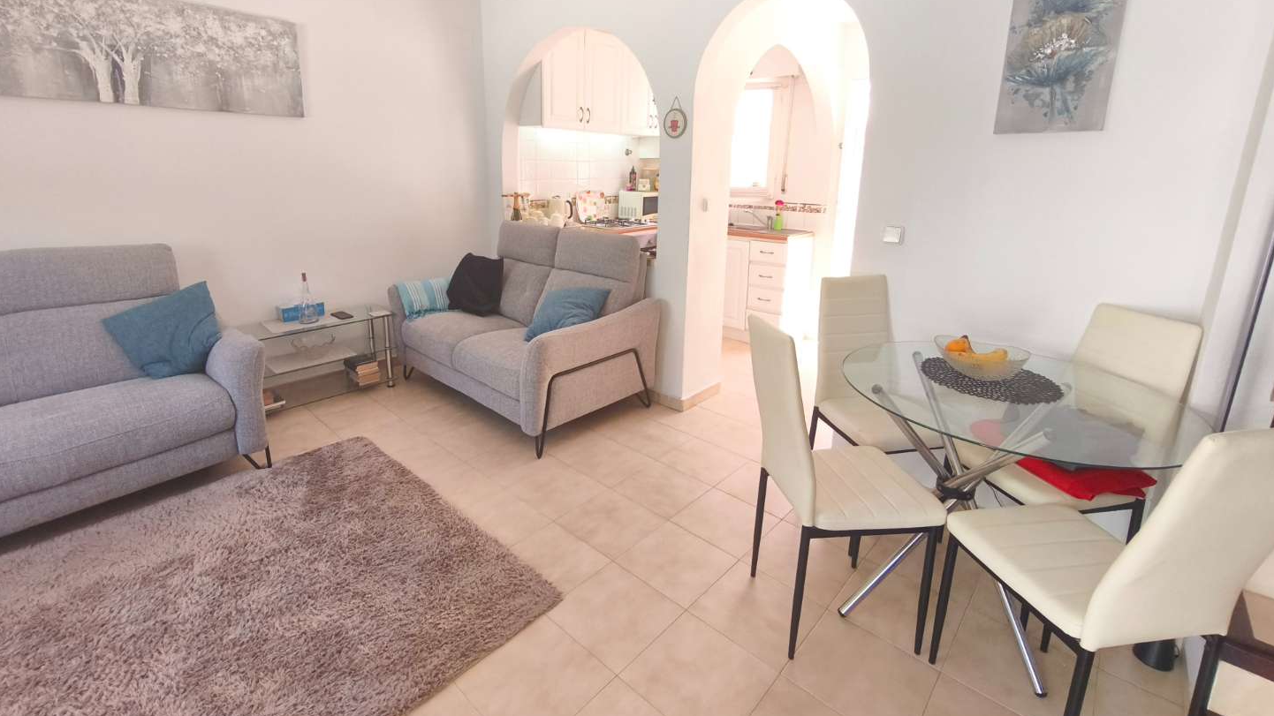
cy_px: 293
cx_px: 617
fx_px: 574
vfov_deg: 63.4
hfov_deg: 95.9
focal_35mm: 17
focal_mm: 1.91
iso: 100
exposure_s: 1/50
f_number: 2.2
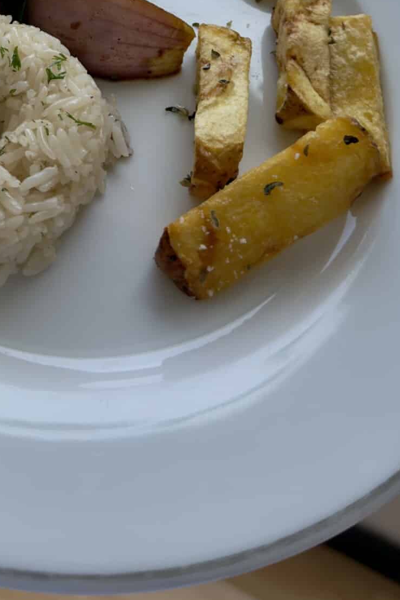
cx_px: 78
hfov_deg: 28.6
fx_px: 766
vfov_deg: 40.1
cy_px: 80
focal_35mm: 46
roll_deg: -0.2
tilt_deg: -42.9
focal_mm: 6.76
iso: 64
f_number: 1.78
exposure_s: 1/1416
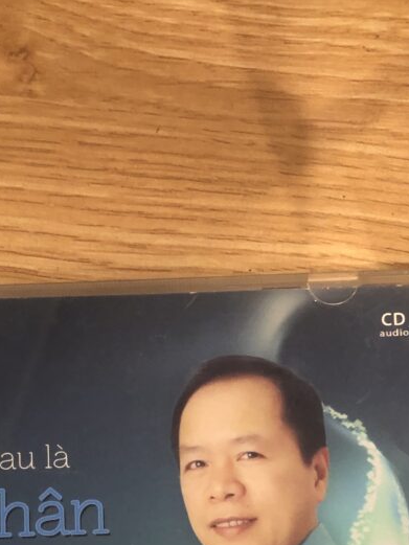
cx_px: 146
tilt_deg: -84.2
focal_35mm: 55
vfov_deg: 33.0
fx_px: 866
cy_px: 501
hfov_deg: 26.5
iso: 100
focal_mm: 4
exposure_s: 1/11
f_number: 1.8
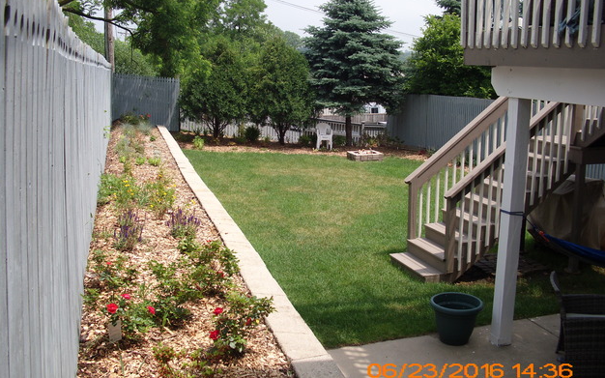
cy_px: 164
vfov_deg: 32.7
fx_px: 643
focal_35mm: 39
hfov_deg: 50.4
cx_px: 305
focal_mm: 6.3
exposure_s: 1/125
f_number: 7.8
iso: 80
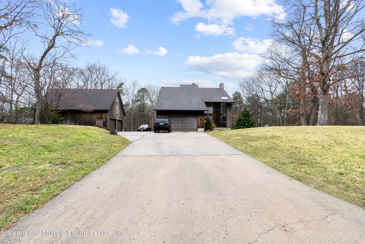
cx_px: 182
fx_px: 162
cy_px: 122
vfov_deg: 73.7
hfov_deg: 96.7
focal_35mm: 16
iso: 100
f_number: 9
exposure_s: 1/10
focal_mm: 16
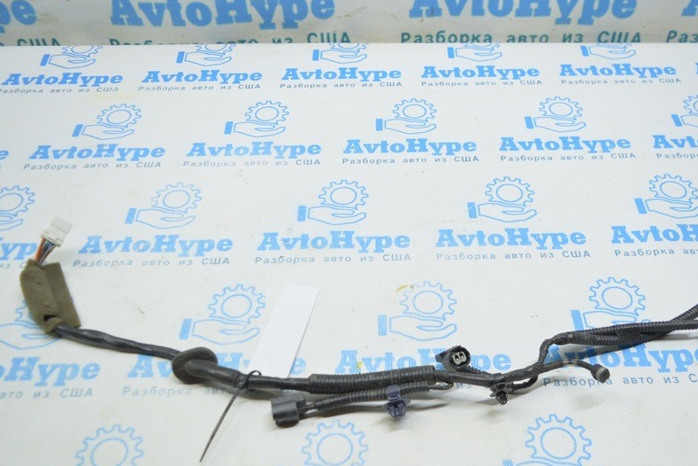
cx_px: 382
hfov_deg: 54.3
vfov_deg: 37.7
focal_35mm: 35
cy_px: 280
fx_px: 679
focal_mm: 18
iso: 400
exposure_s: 1/60
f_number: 3.5
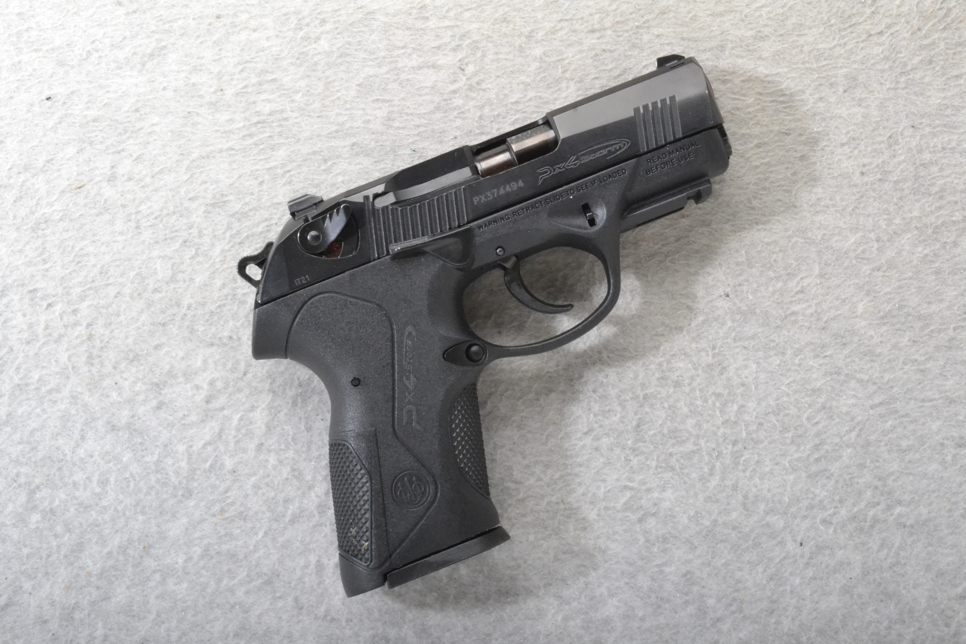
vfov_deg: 21.6
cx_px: 483
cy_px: 322
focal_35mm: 63
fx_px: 1690
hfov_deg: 31.9
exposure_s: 1/160
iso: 3200
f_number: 20
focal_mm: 42
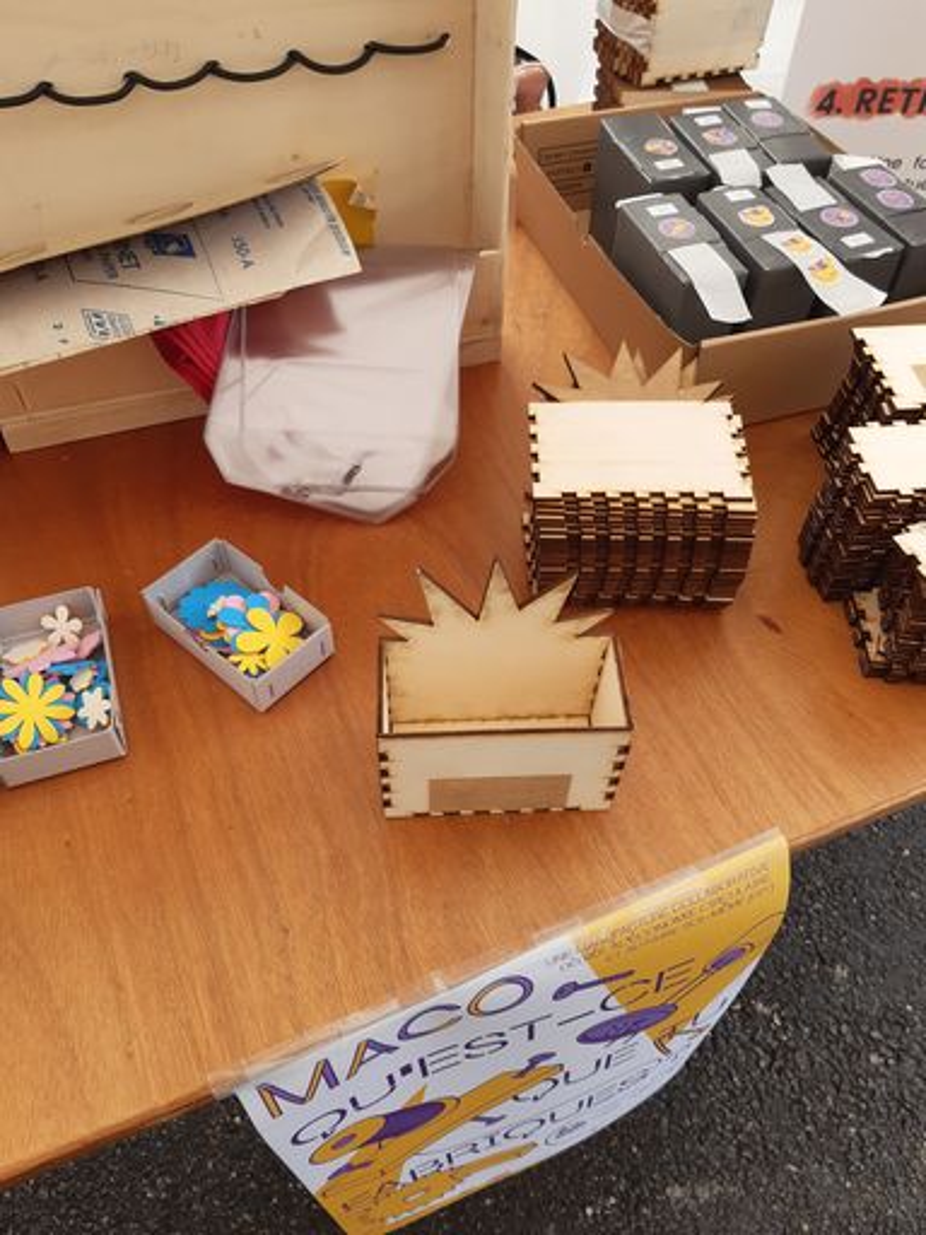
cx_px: 463
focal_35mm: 26
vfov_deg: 67.3
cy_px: 618
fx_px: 927
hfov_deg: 53.1
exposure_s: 1/228
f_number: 1.7
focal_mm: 3.92
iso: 40
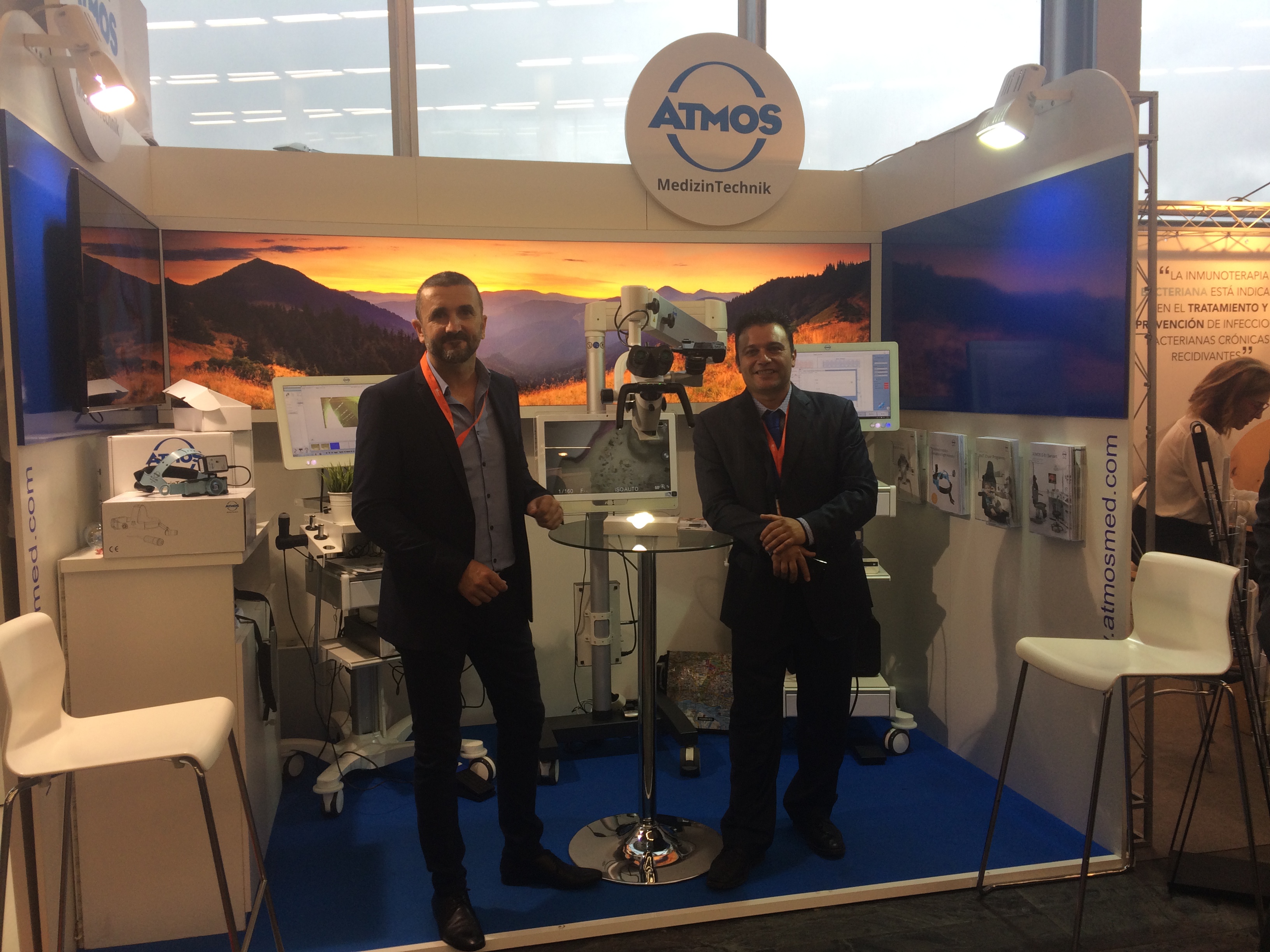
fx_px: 1064
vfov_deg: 48.2
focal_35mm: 29
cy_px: 476
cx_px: 635
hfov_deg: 61.7
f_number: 2.2
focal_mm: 4.15
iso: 32
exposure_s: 1/50
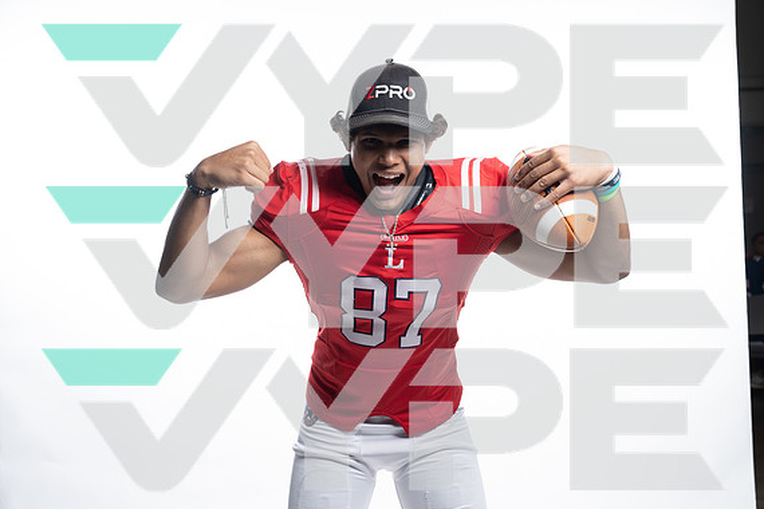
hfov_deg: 35.1
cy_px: 258
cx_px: 387
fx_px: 1210
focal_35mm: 57
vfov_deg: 23.8
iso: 200
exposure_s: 1/250
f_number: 5.6
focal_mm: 56
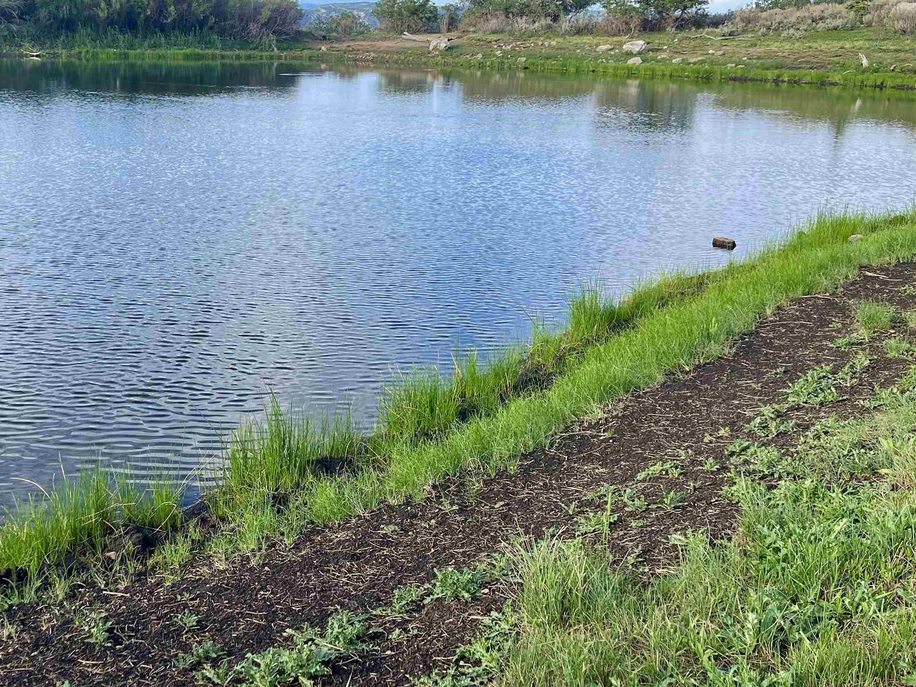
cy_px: 312
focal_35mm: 40
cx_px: 303
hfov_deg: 46.1
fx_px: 1059
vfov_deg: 35.9
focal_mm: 5.1
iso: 50
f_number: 1.6
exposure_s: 1/1294
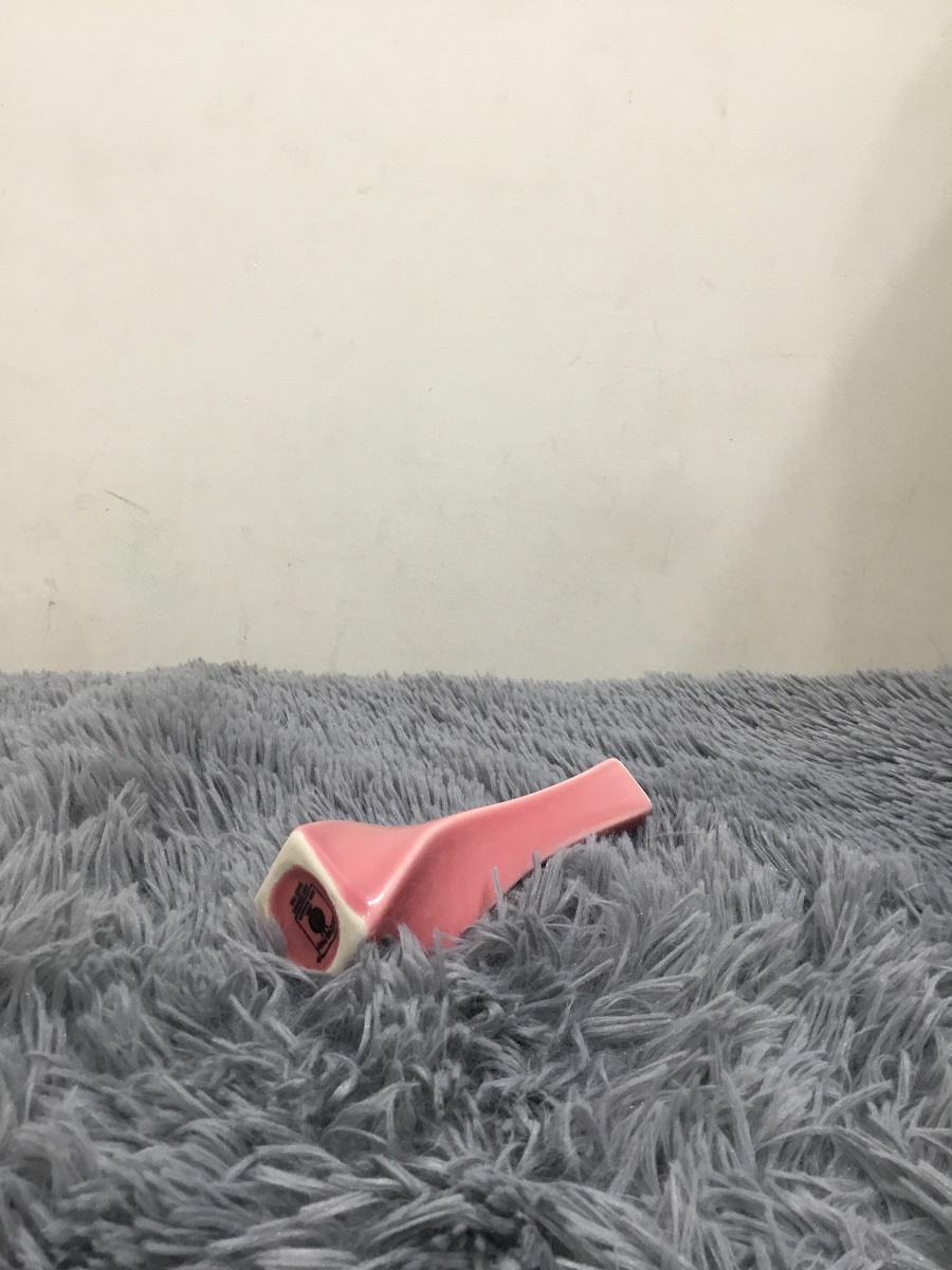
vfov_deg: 58.4
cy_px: 635
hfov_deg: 45.4
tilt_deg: -14.2
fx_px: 1137
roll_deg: +0.1
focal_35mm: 31
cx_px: 476
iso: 100
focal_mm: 3.3
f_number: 2.4
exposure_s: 1/33
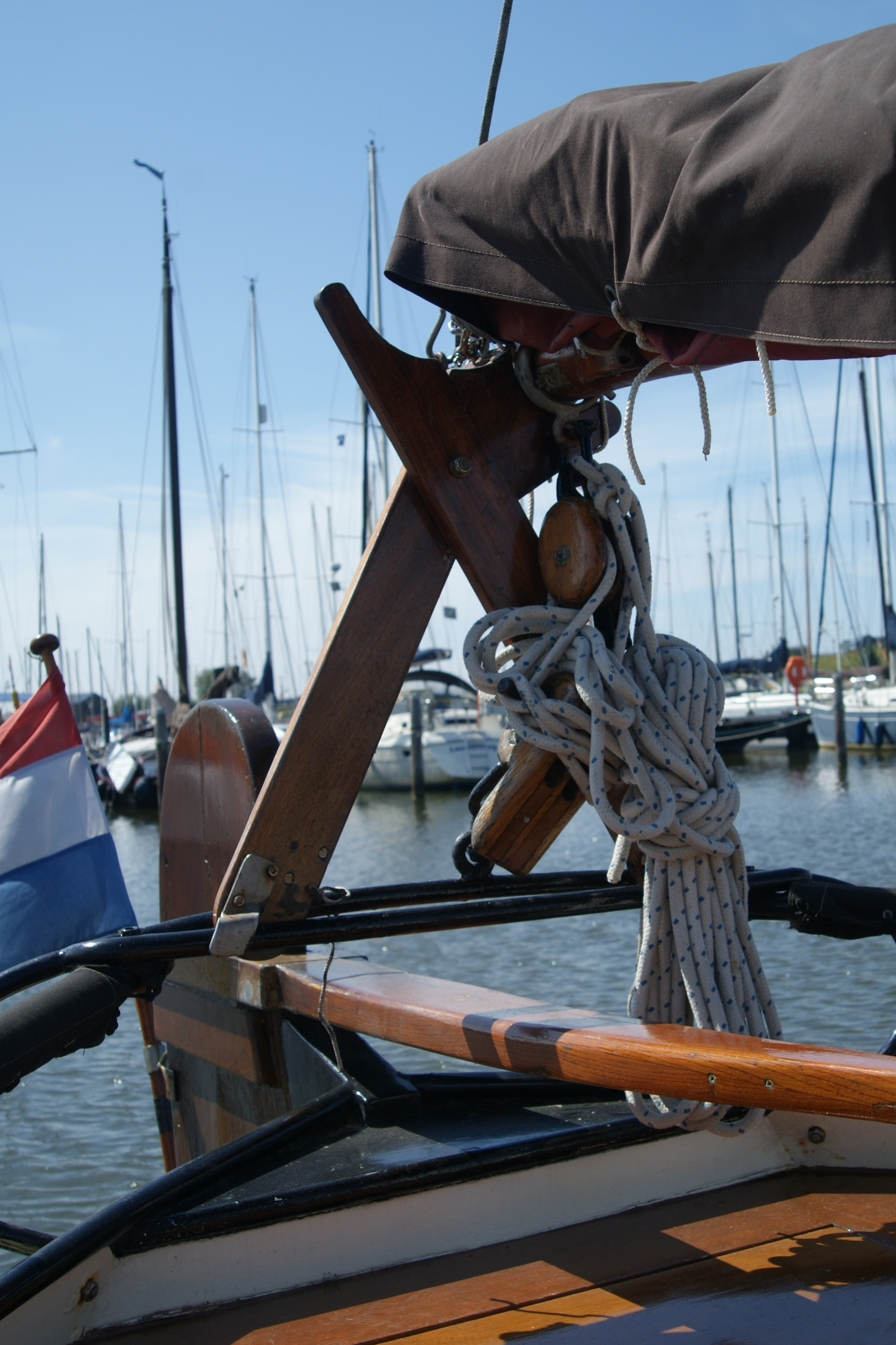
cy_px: 658
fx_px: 1605
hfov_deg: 31.2
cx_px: 437
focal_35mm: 43
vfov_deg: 45.4
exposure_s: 1/320
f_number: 7.1
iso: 100
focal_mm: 28
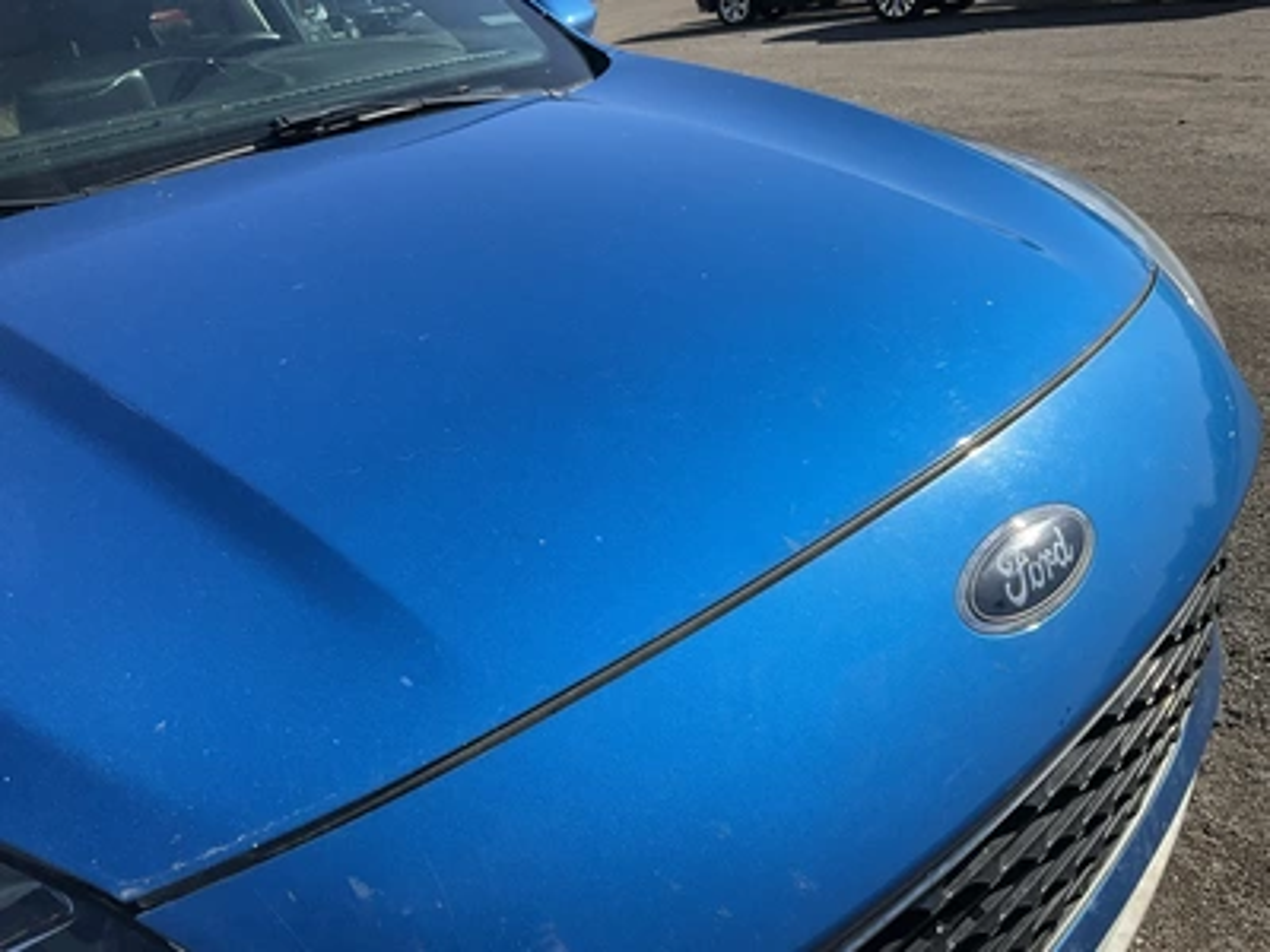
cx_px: 635
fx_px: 1064
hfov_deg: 61.7
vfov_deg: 48.2
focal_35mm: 29
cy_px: 476
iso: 25
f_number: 1.8
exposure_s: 1/1577
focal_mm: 3
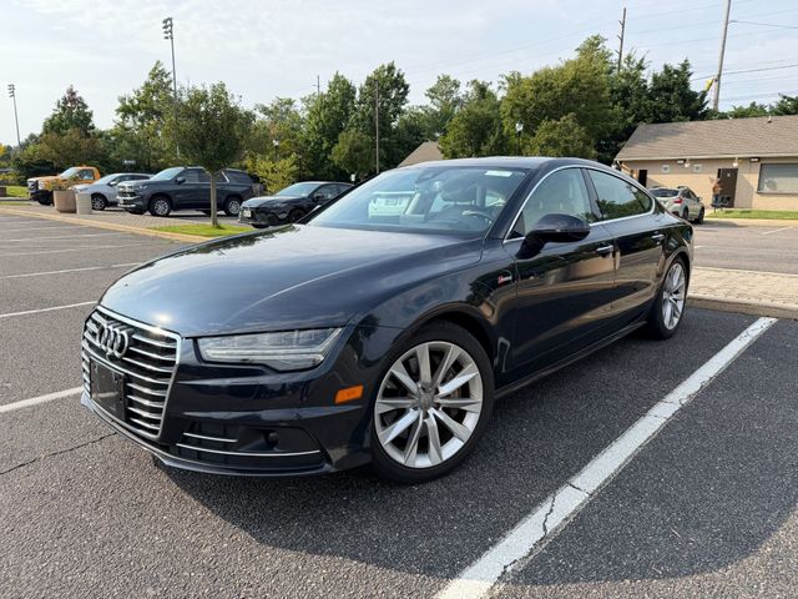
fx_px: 553
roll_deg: +0.0
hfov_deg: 71.6
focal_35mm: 24
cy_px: 300
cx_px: 399
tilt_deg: -11.8
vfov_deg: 56.8
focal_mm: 6.76
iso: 100
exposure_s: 1/3279
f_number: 1.78
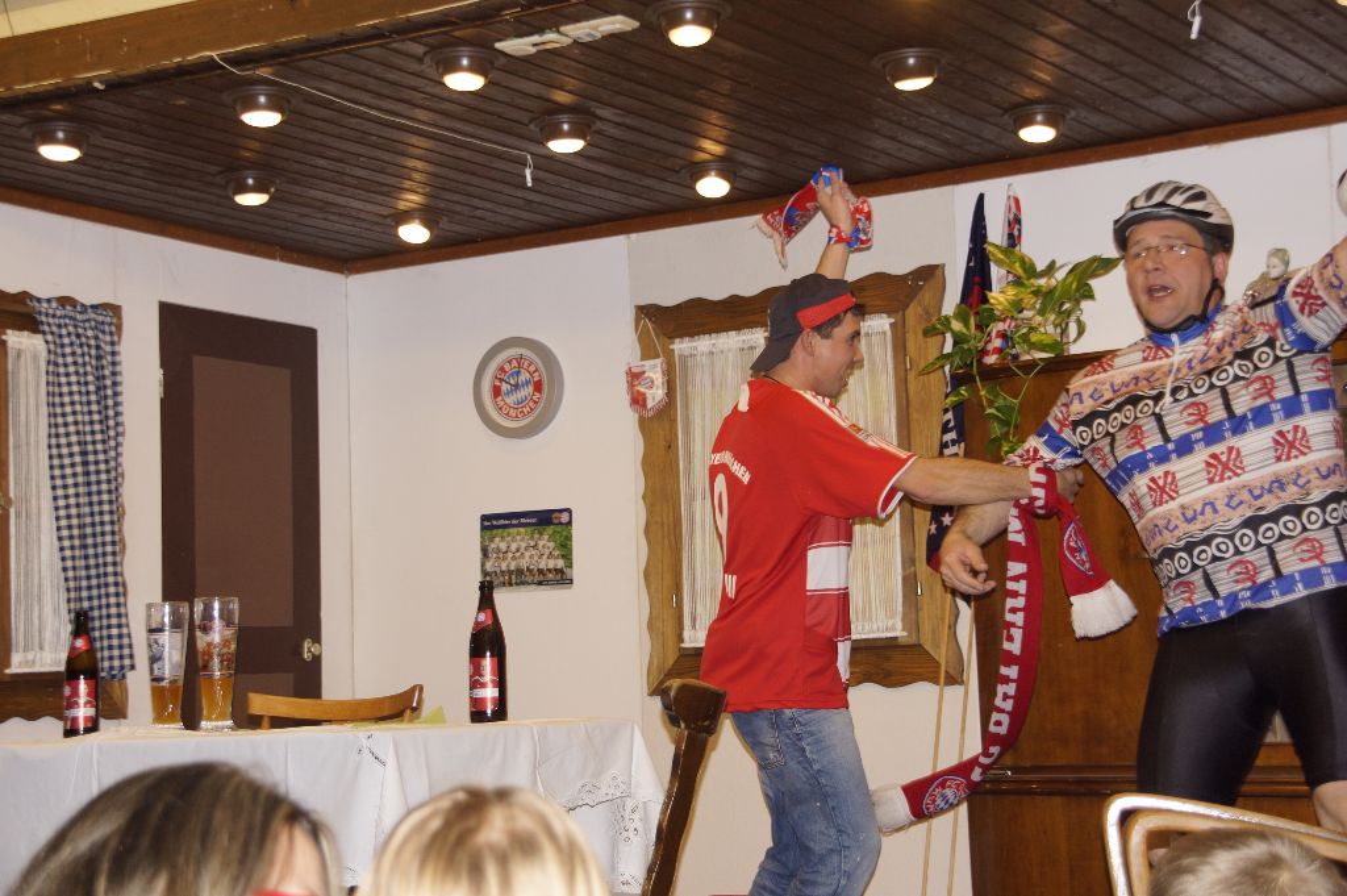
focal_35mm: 68
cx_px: 674
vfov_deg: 20.1
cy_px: 448
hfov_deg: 29.9
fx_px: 2524
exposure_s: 1/160
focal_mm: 45
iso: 400
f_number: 5
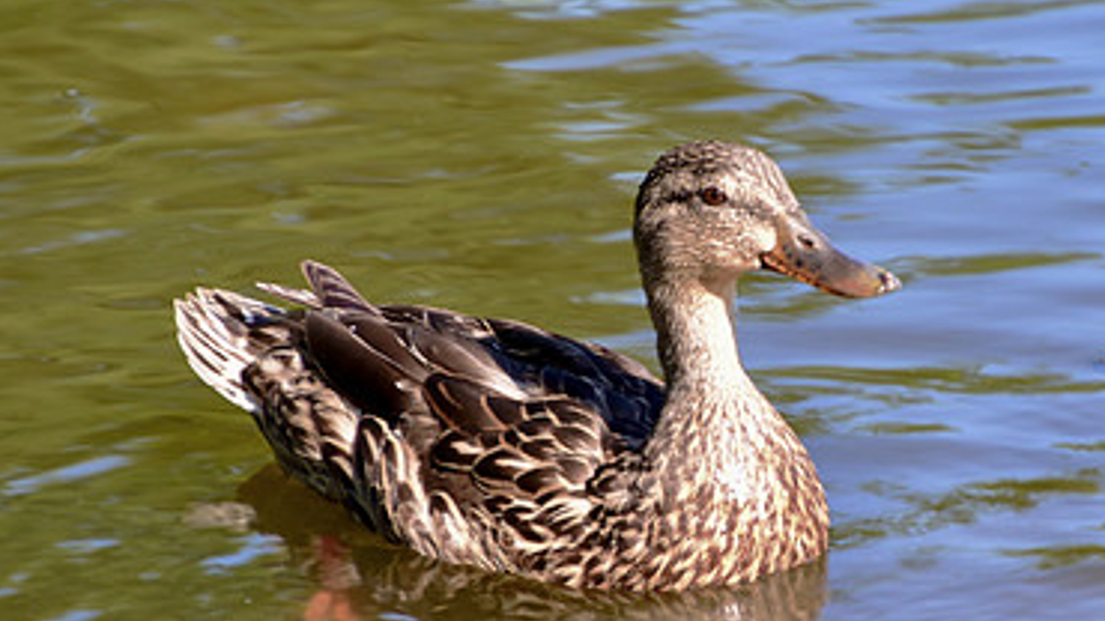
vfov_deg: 1.6
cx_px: 741
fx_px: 21679
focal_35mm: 740
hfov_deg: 2.9
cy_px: 273
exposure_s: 1/45
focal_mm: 300
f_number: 6.7
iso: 100
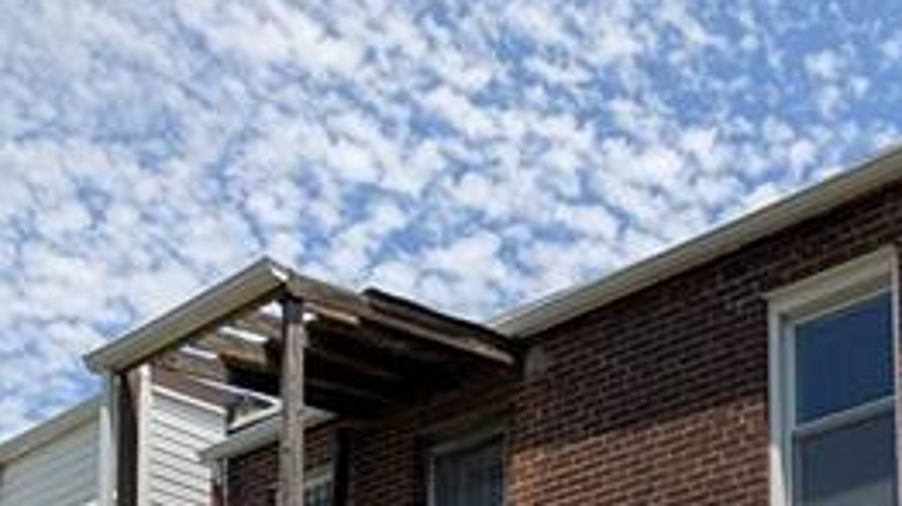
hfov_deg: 35.1
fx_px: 1219
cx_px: 981
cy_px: 871
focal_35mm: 51
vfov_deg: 18.9
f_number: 1.7
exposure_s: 1/4184
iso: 52
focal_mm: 2.02
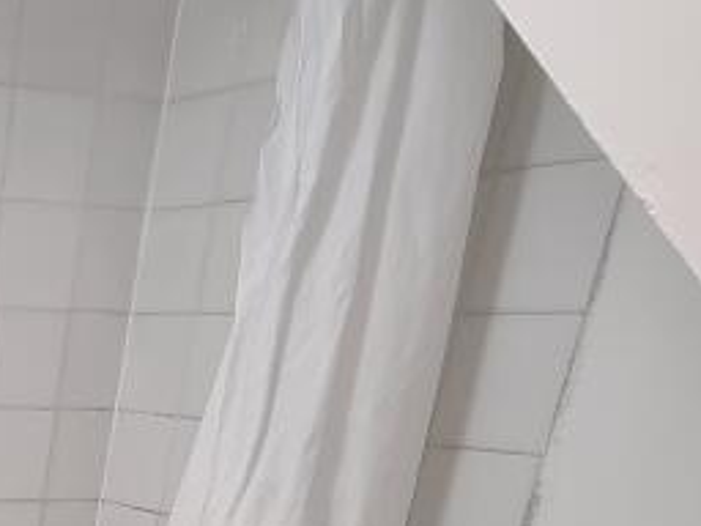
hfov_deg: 27.6
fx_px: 1053
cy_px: 805
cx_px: -301
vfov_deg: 22.5
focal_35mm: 52
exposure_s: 1/50
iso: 200
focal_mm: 2.2
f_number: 2.2
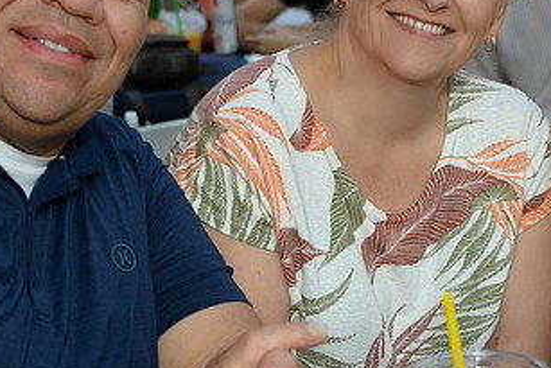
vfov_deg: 11.5
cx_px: 325
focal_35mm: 119
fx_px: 1822
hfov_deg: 17.2
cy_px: 121
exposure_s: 1/100
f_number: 4
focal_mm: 42
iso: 320
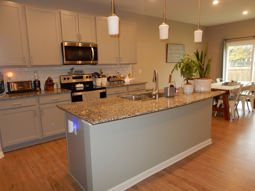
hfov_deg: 69.4
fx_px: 184
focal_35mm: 25
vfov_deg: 54.9
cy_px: 96
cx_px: 128
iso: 200
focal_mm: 4.5
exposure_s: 1/30
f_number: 3.7
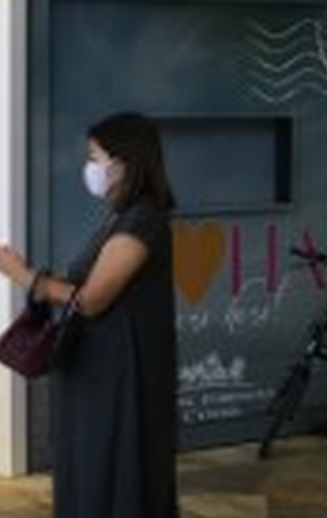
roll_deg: +0.1
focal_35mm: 100
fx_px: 1417
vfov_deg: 20.7
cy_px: 289
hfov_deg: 11.3
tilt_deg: -4.8
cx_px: -425
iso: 32
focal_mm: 4.15
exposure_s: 1/30
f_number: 2.2
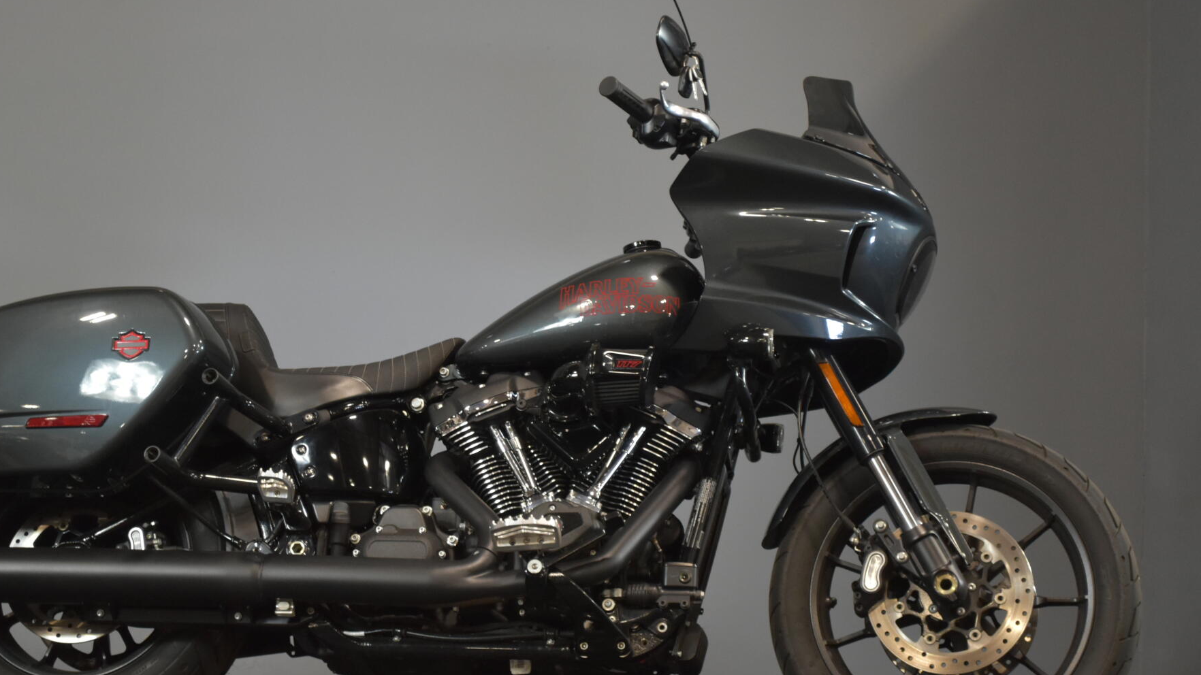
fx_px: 2611
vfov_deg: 14.7
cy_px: 374
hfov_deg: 25.9
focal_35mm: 82
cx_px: 542
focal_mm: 46
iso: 1400
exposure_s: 1/30
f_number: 5.3
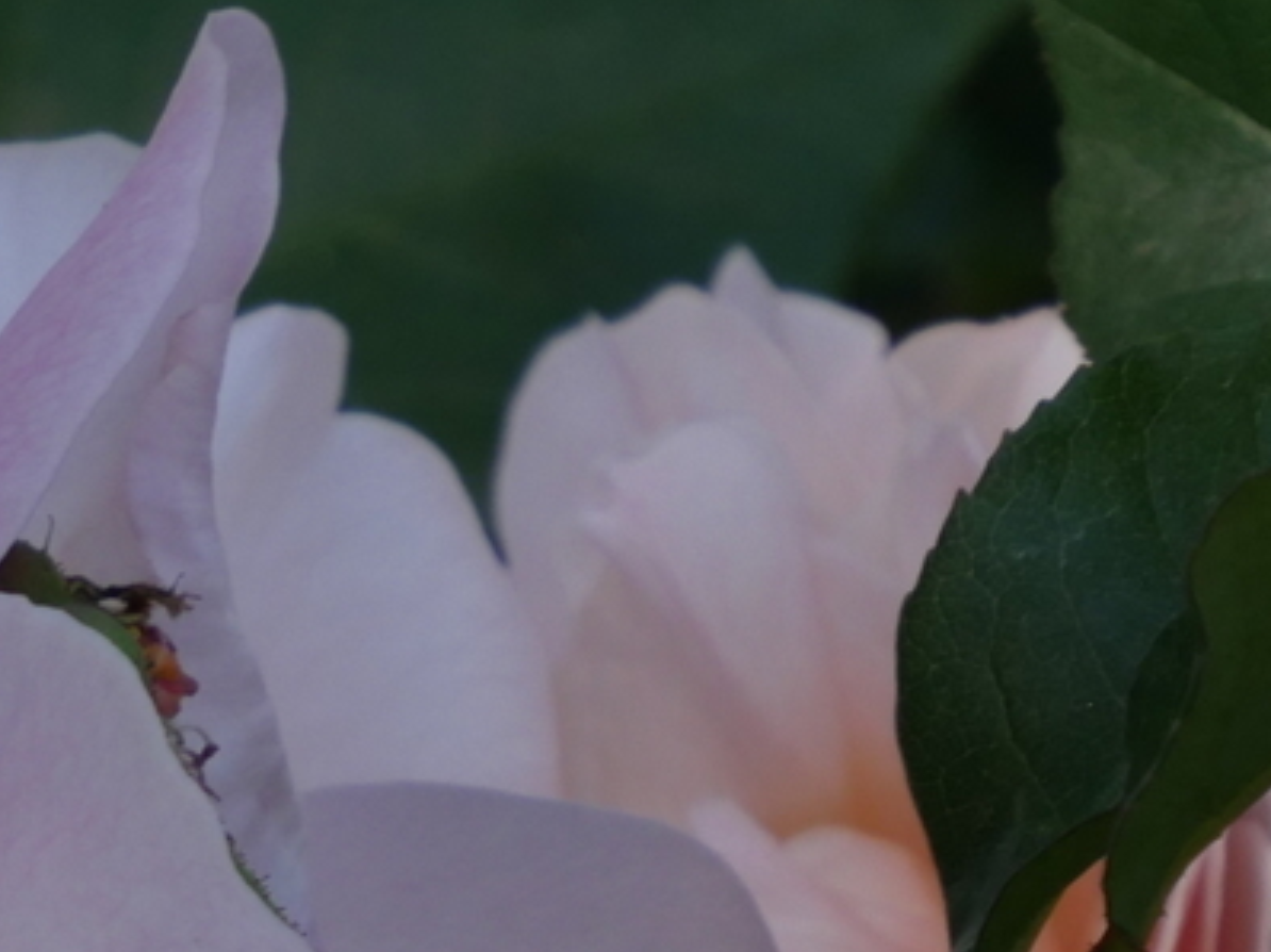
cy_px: 1249
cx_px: -623
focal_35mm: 998
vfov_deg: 1.5
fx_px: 36622
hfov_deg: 2.0
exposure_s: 1/320
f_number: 8
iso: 320
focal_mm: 124
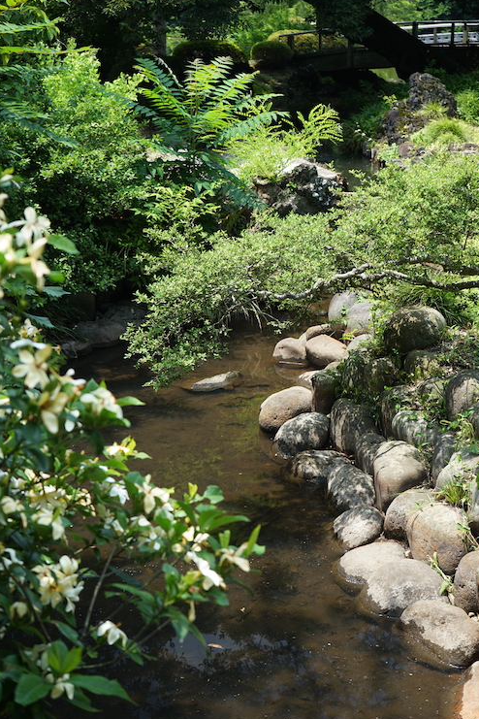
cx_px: 260
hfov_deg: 24.2
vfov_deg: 35.6
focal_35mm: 56
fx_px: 1118
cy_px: 328
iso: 100
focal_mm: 48
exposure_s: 1/60
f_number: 5.6
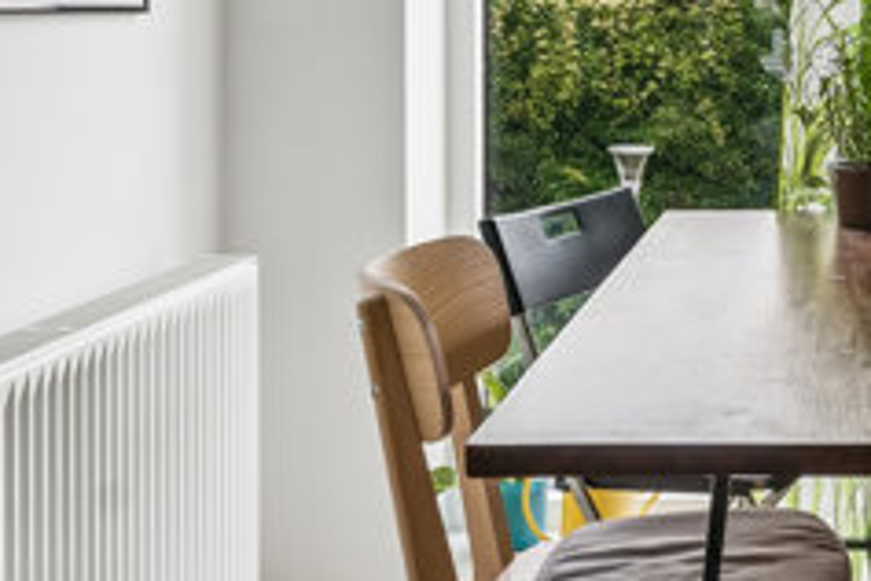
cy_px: 39
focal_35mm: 71
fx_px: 1718
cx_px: 904
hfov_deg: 26.7
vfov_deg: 18.8
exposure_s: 1/15
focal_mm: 21
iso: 800
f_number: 7.1
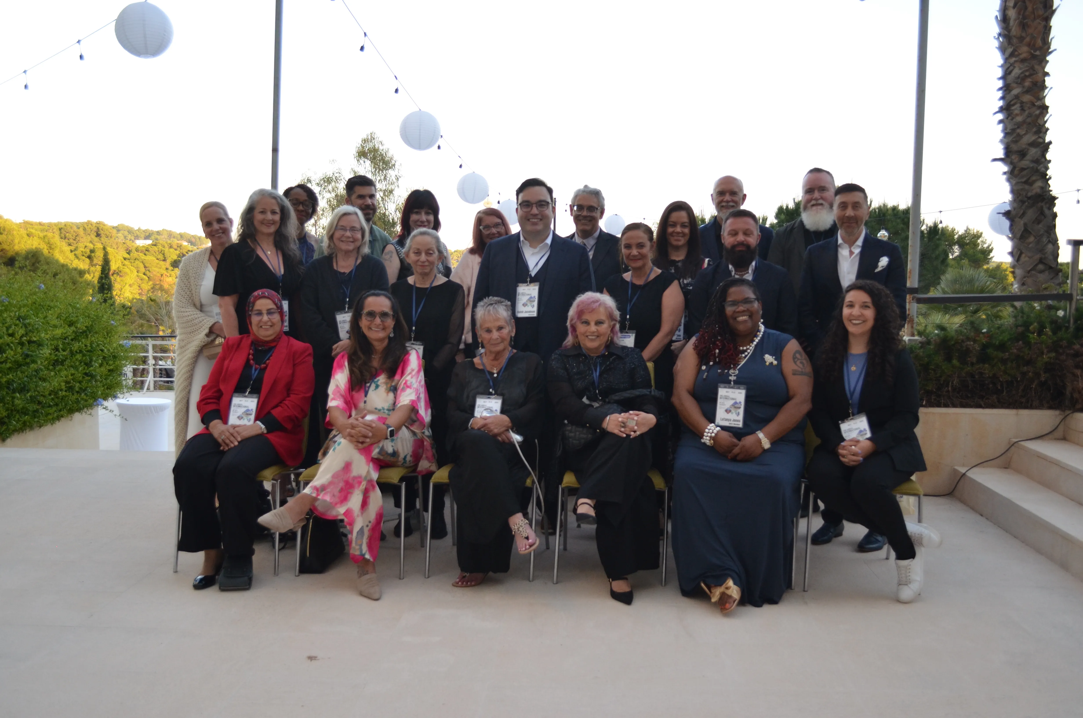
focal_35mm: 36
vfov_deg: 36.7
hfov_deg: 53.2
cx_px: 542
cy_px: 359
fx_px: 1081
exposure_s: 1/500
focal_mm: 24
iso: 640
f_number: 4
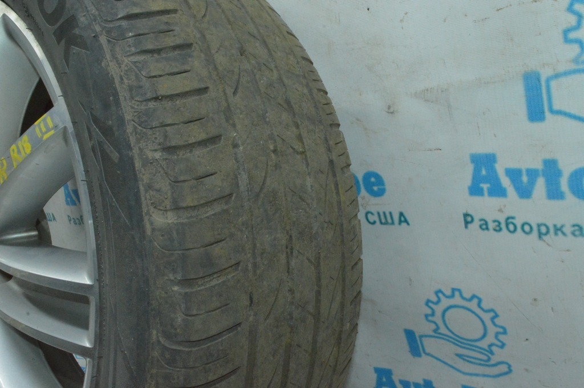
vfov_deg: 38.3
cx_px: 292
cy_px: 194
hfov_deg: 55.1
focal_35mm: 34
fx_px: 559
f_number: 25
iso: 6400
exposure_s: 1/50
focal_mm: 23
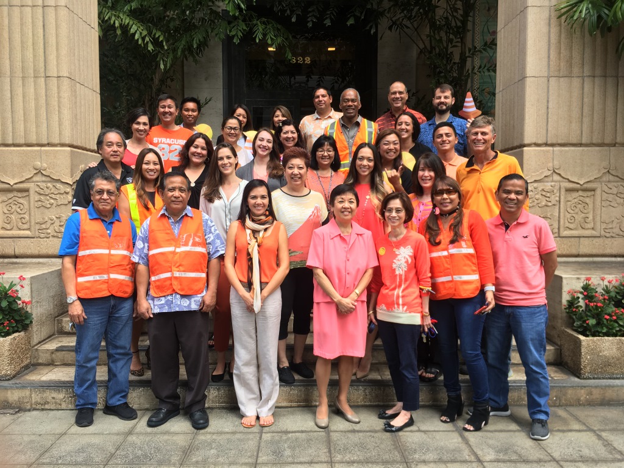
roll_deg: +0.2
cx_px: 312
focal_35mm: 29
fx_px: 523
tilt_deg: -2.6
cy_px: 234
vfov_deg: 48.2
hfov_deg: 61.7
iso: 25
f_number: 2.2
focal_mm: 4.15
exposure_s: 1/176
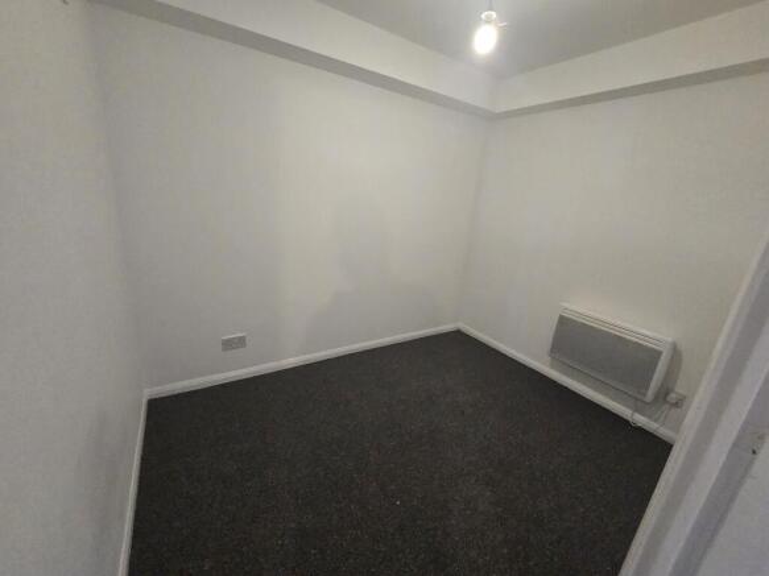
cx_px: 384
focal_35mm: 13
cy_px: 288
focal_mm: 2.2
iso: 400
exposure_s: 1/50
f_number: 2.2
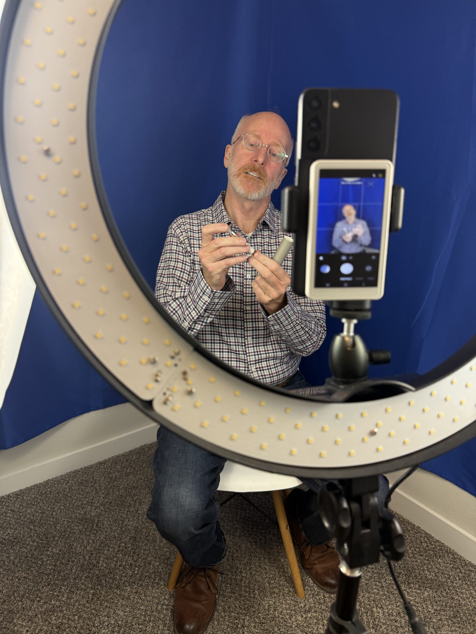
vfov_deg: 71.6
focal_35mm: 24
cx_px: 238
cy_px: 317
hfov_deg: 56.8
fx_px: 440
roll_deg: -1.5
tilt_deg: -19.3
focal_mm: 6.76
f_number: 1.78
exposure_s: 1/60
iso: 125
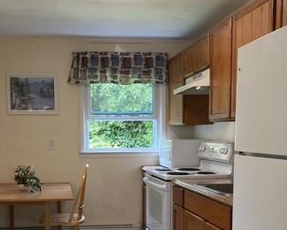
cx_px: 106
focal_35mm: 50
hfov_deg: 37.1
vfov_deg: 29.5
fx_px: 425
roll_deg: +0.0
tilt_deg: -6.9
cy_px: 187
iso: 64
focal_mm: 4.25
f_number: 1.8
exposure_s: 1/60
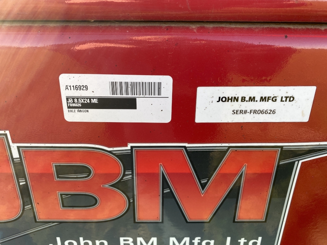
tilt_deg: -22.3
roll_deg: -0.6
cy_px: 122
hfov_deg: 67.3
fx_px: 246
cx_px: 164
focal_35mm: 26
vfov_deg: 53.1
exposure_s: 1/225
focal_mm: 4.25
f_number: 1.8
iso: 32
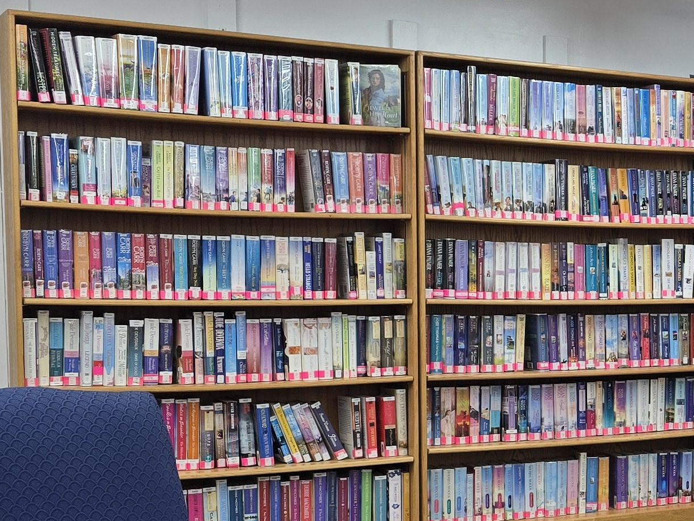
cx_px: 969
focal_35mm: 75
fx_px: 1503
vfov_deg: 19.5
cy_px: 364
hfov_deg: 22.4
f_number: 1.7
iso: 80
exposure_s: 1/120
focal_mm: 6.3
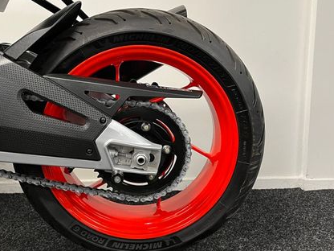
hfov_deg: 46.6
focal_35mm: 40
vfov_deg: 36.0
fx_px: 386
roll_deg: +0.1
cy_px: 126
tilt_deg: -9.2
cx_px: 136
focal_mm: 5.1
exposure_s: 1/50
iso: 200
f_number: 1.6
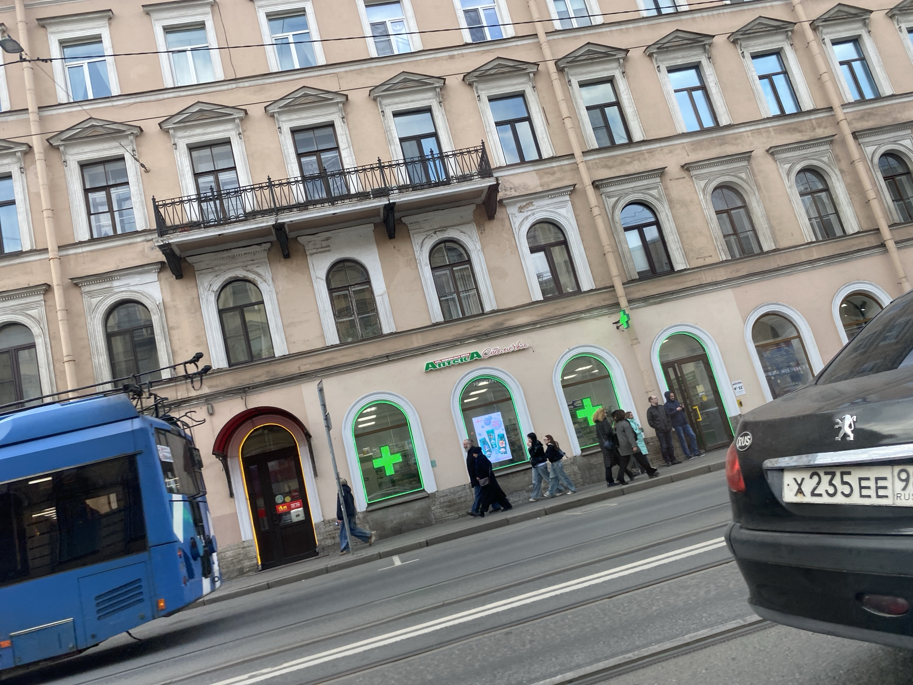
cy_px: 342
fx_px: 686
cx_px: 456
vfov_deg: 53.1
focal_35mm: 26
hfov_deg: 67.3
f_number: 1.8
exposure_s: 1/228
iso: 32
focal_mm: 4.25
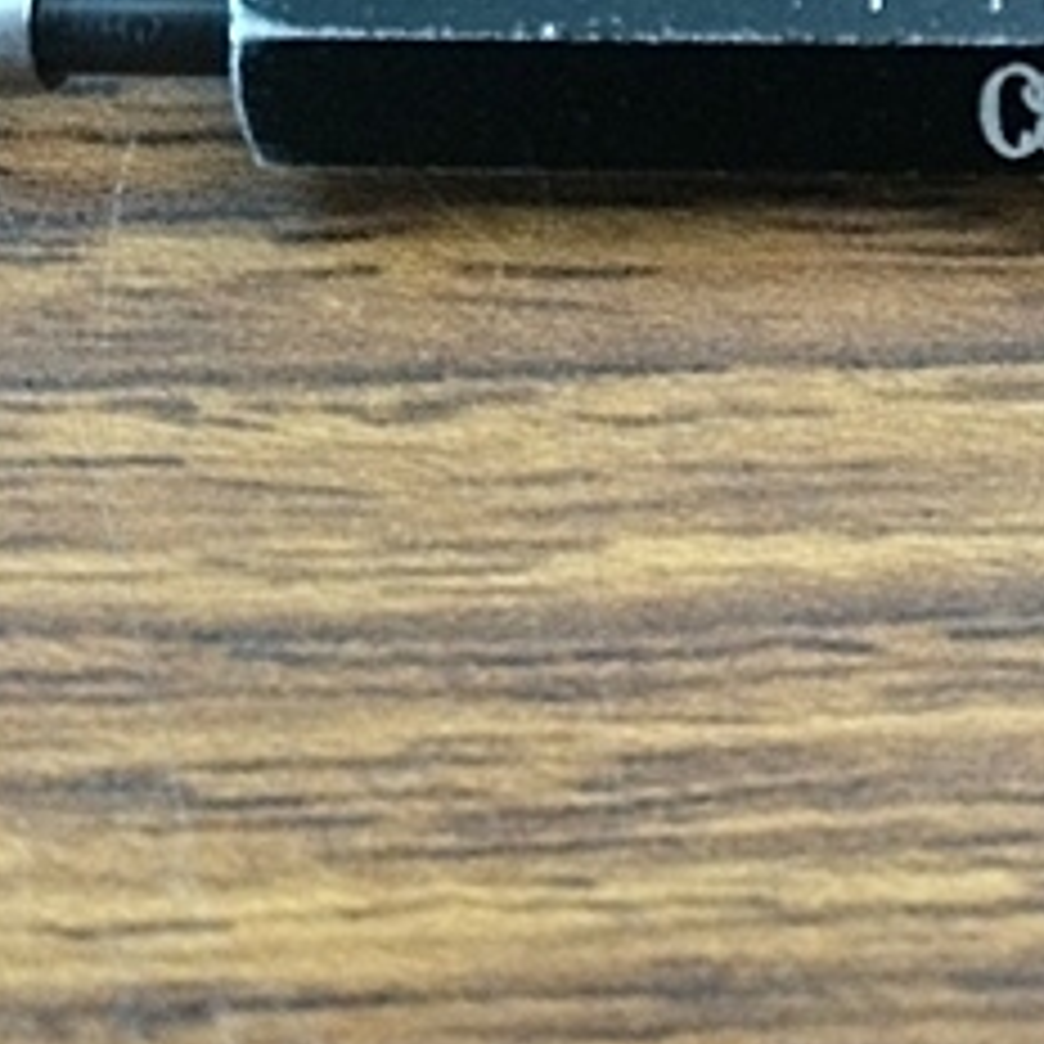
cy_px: 86
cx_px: 1030
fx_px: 2491
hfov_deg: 22.8
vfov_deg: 23.0
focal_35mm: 73
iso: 200
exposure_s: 1/30
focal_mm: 4.12
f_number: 2.2
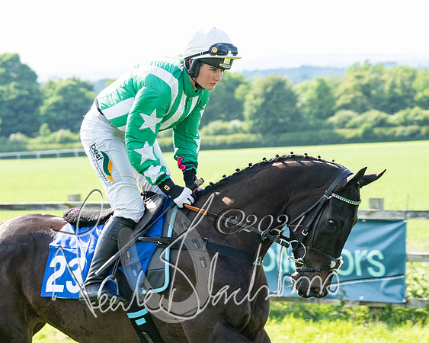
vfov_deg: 7.9
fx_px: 2470
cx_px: 244
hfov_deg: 9.9
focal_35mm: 195
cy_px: 200
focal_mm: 79
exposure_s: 1/800
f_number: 5
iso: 400
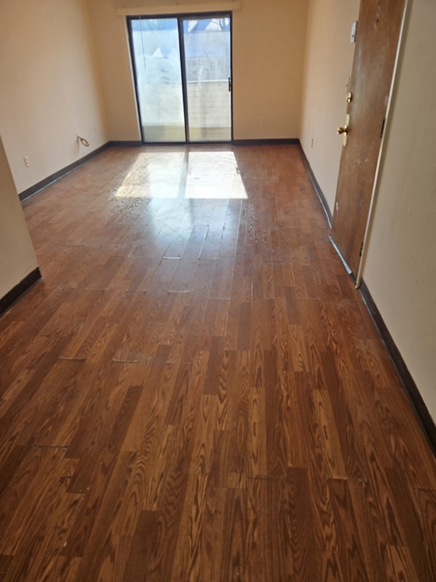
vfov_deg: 71.6
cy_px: 298
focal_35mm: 24
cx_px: 218
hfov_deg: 56.8
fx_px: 403
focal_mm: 5.4
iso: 25
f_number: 1.8
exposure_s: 1/183
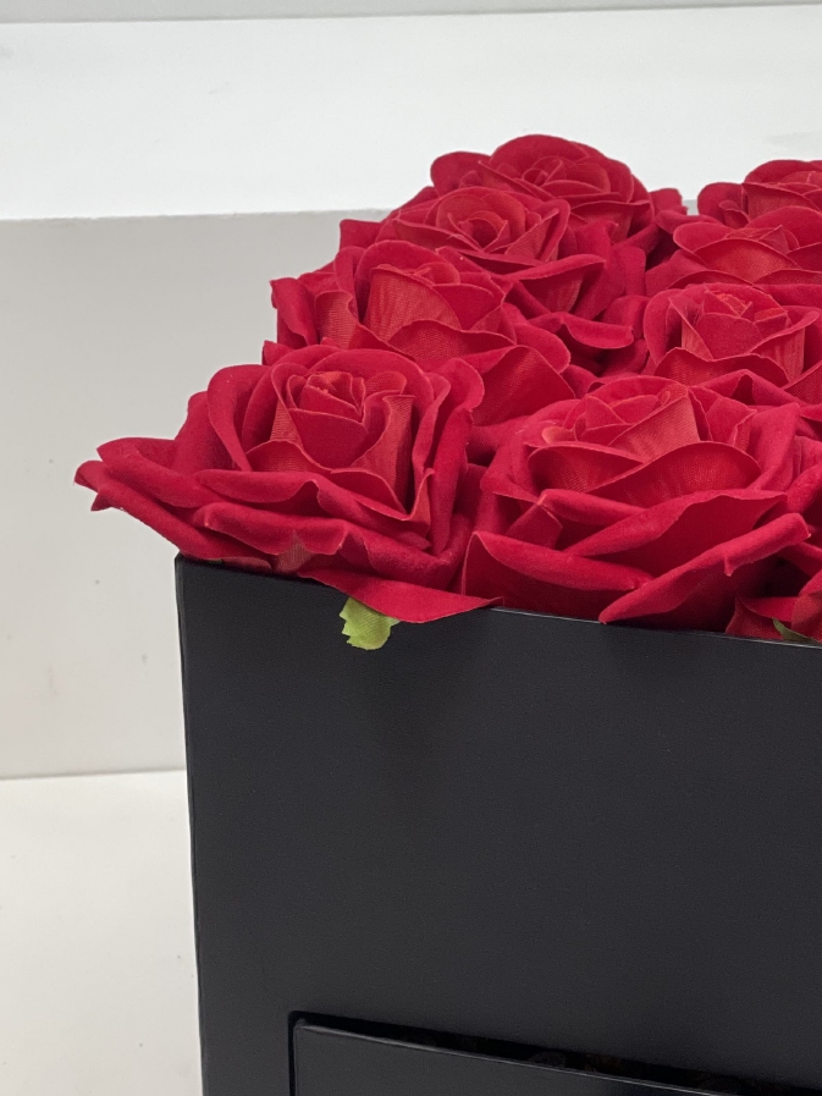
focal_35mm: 107
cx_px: 660
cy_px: 663
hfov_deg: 13.8
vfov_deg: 18.4
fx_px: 3387
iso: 200
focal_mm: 7.5
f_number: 2.2
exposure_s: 1/100
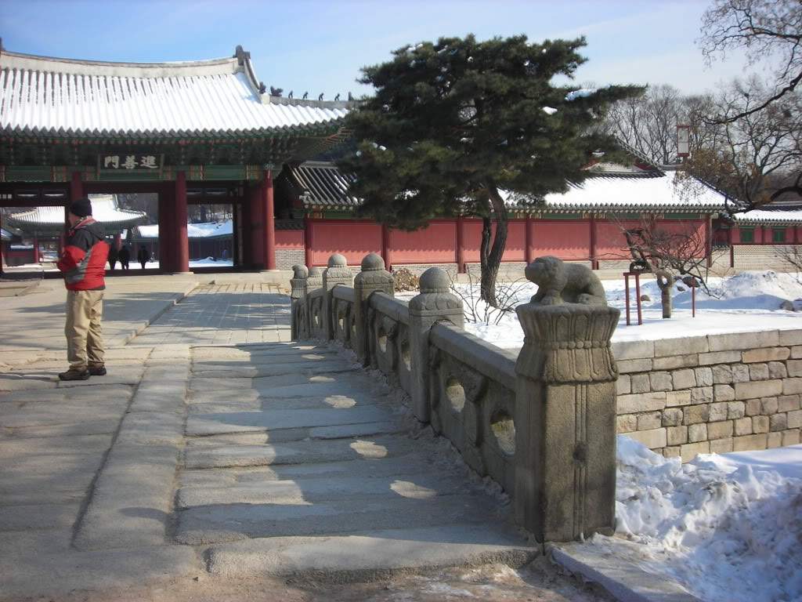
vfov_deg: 37.7
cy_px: 301
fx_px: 880
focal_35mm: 38
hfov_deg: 49.0
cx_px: 401
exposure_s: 1/450
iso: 50
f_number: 3.2
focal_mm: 6.3
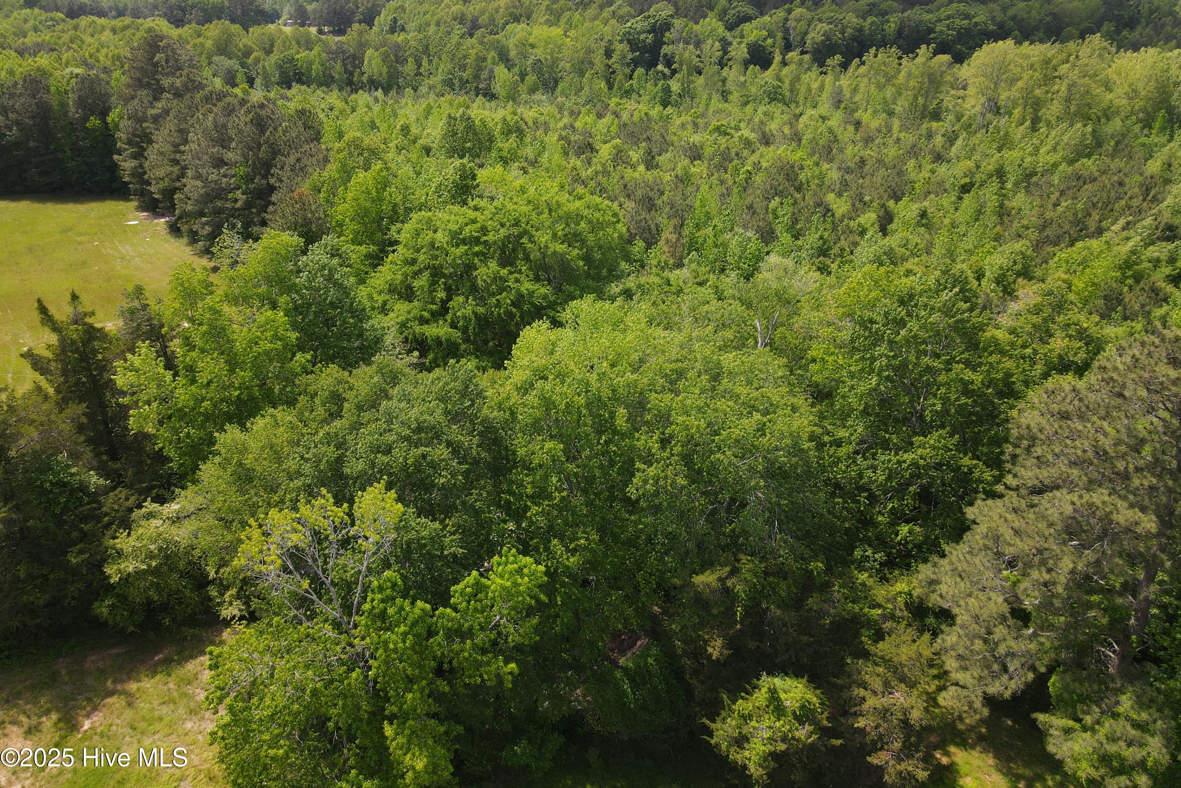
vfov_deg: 51.2
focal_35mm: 25
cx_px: 590
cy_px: 354
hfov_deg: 71.5
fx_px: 820
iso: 100
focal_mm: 4.5
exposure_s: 1/320
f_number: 2.8
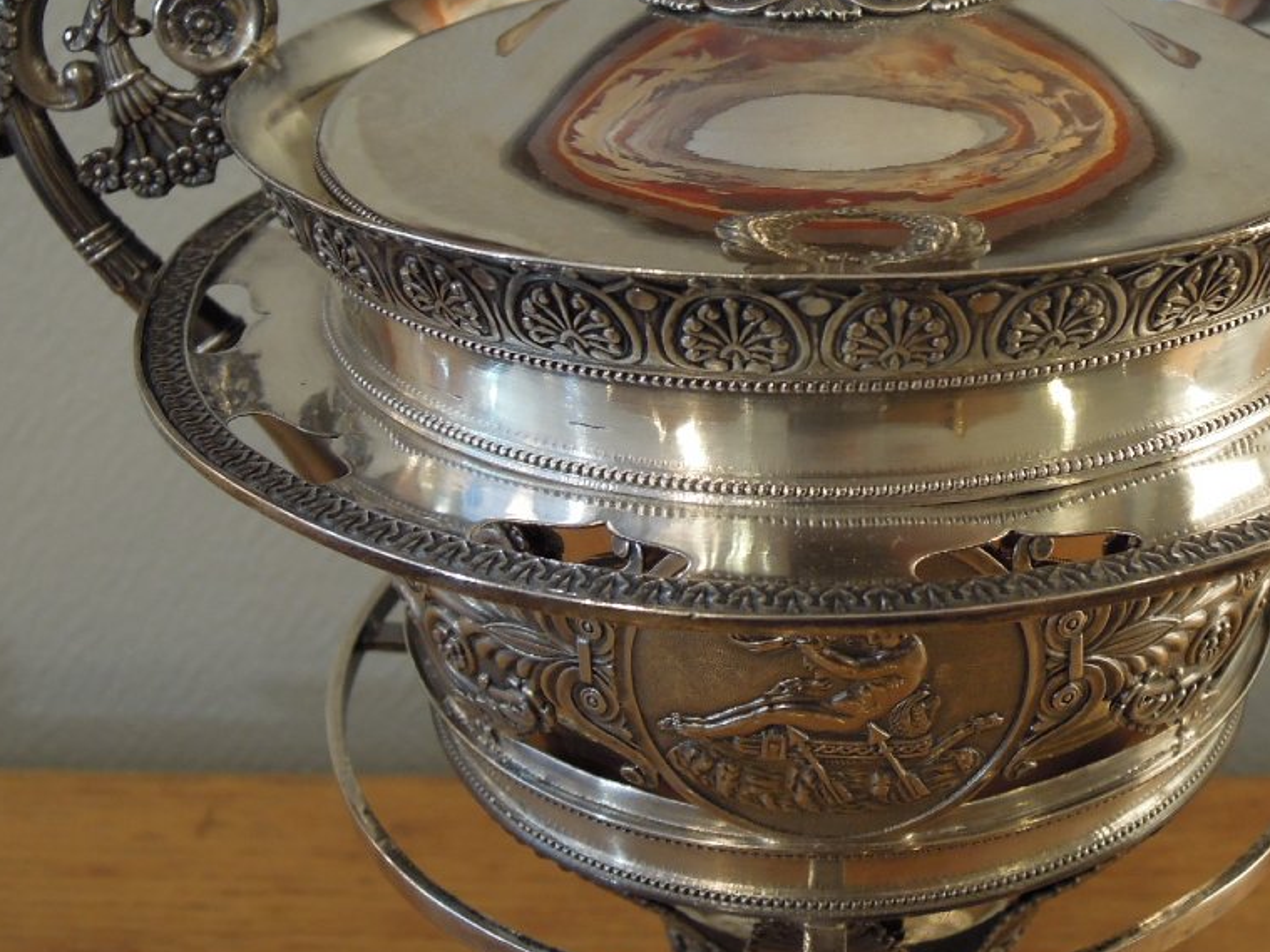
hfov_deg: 38.5
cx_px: 833
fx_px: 1797
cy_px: 219
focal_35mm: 49
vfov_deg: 29.1
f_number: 3
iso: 200
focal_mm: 5.5
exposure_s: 1/50
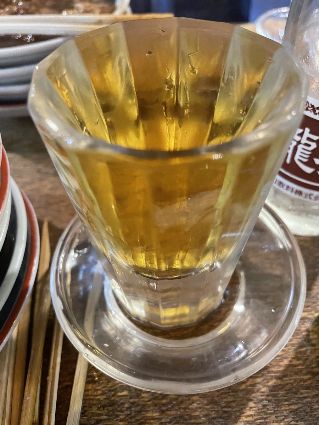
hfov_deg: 53.1
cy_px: 212
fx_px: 319
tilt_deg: -46.3
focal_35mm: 26
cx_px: 160
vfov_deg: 67.3
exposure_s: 1/25
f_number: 1.6
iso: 500
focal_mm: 4.2
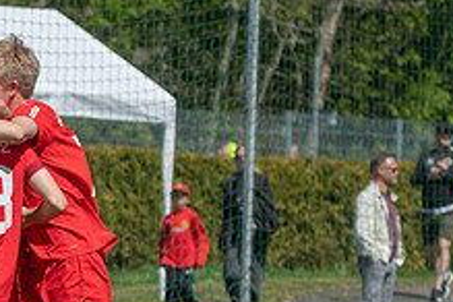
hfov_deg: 6.6
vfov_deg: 4.4
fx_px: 3901
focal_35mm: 310
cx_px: -110
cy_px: 231
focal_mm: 78
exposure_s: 1/1600
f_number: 3.2
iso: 100
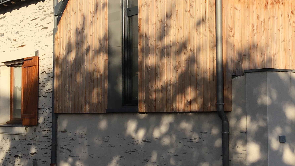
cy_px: 67
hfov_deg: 28.8
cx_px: 231
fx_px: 563
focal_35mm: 72
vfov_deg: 16.7
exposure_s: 1/1508
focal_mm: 4.15
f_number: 2.2
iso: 25
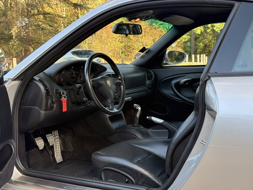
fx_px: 380
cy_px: 95
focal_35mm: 52
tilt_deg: -5.5
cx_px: 126
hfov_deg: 36.8
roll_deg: +2.5
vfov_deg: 28.0
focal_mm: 5.96
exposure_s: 1/79
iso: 50
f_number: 1.6
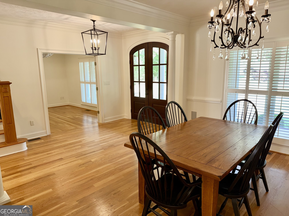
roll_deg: +0.9
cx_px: 144
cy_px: 108
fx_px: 200
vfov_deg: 56.8
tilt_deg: -10.3
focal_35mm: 24
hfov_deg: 71.6
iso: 64
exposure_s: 1/46
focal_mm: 6.76
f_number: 1.78
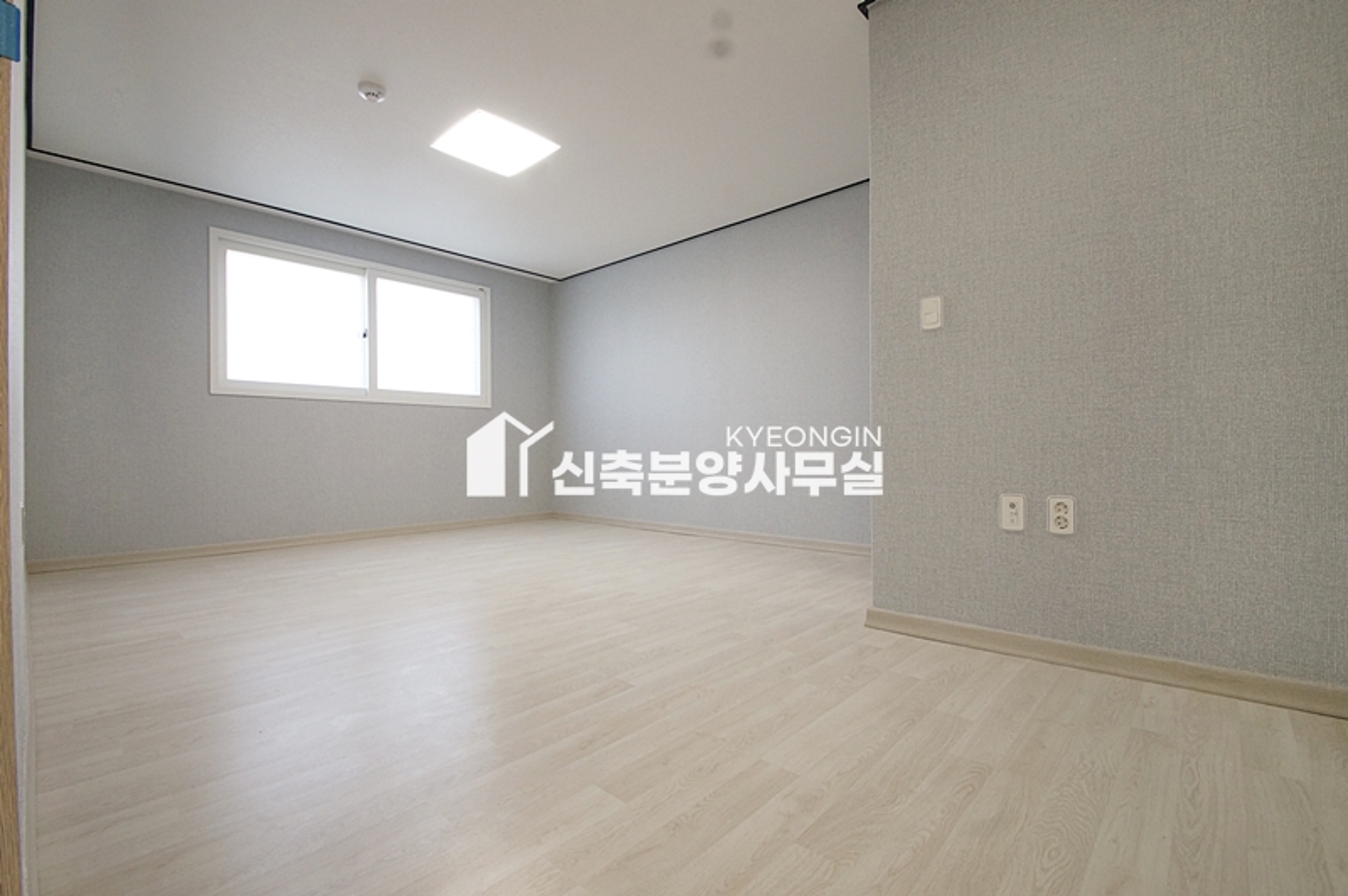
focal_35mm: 15
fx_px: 561
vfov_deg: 77.2
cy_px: 448
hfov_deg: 100.4
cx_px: 674
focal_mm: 10
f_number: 9
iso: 800
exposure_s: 1/30
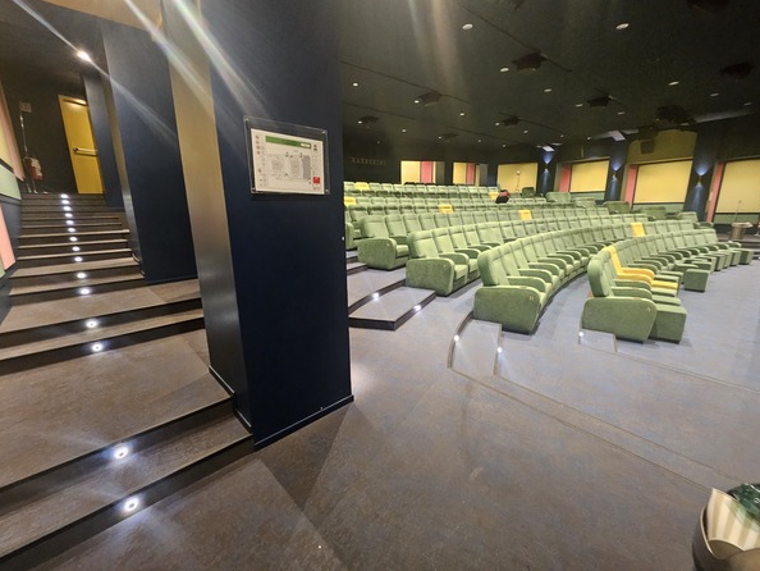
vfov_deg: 85.7
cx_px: 388
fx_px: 307
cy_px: 279
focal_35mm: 14
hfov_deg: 102.0
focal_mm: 1.74
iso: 500
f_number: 2.2
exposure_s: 1/33.3
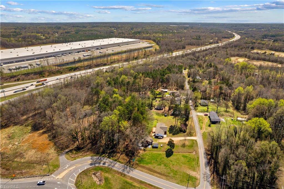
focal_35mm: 22
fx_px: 173
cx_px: 142
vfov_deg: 57.1
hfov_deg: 78.6
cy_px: 94
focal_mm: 8.38
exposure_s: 1/1250
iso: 150
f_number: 2.8
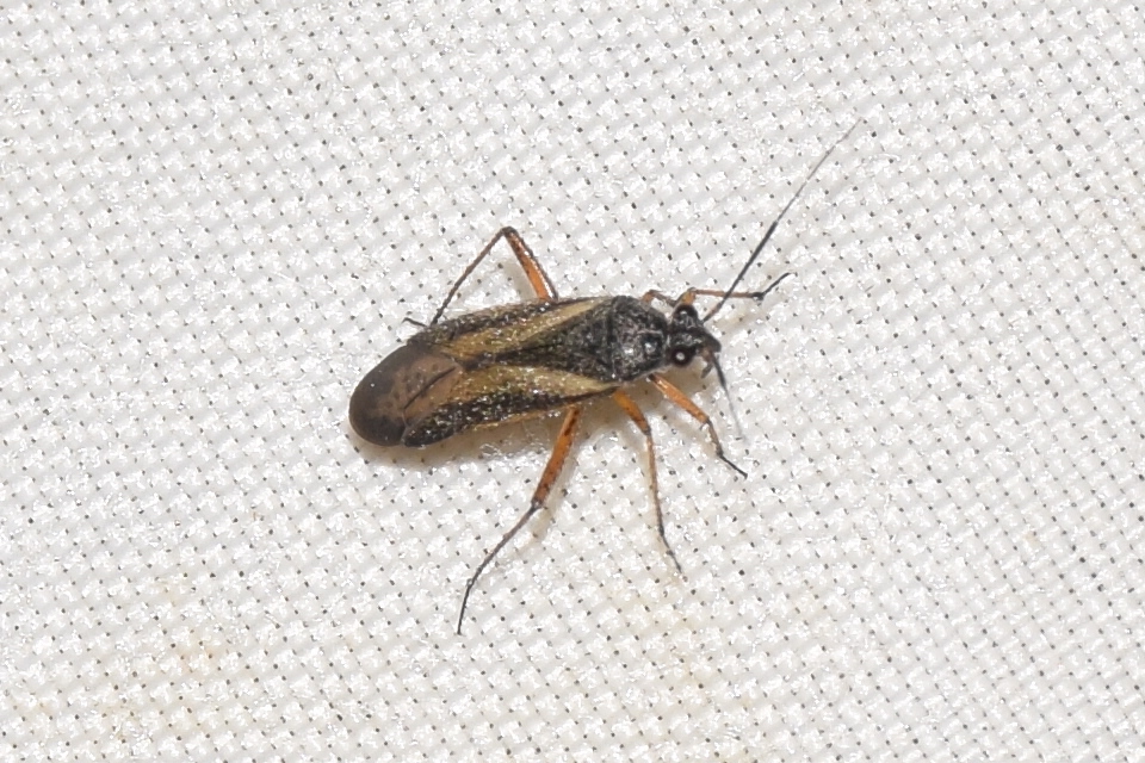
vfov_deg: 6.5
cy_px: 382
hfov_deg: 9.8
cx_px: 572
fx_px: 6679
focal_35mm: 210
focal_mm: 140
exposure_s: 1/160
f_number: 13
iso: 100
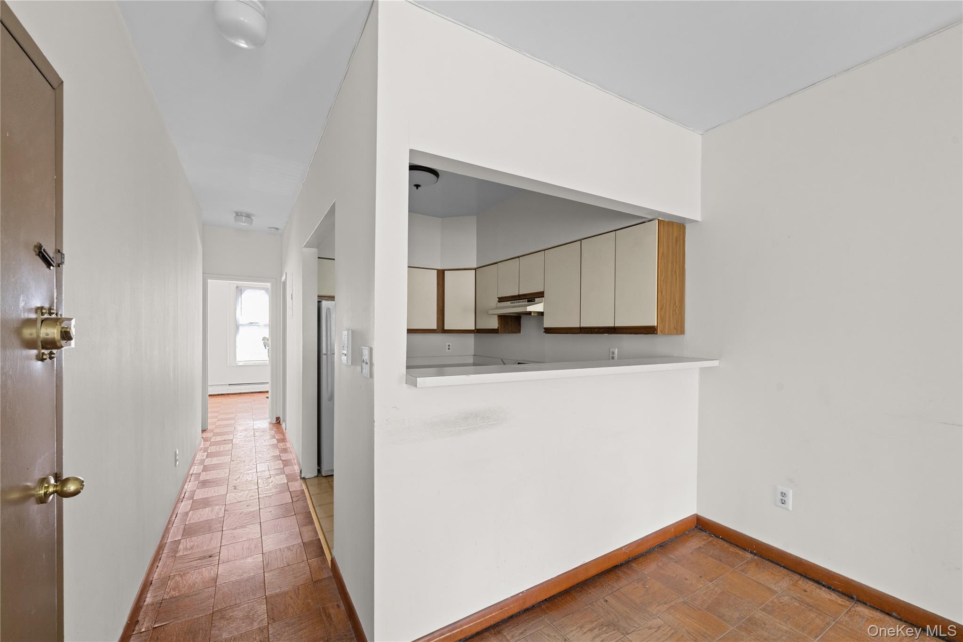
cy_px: 321
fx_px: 374
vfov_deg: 81.2
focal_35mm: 14
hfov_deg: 104.3
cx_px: 482
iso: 1000
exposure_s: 2.5
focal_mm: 14
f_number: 10
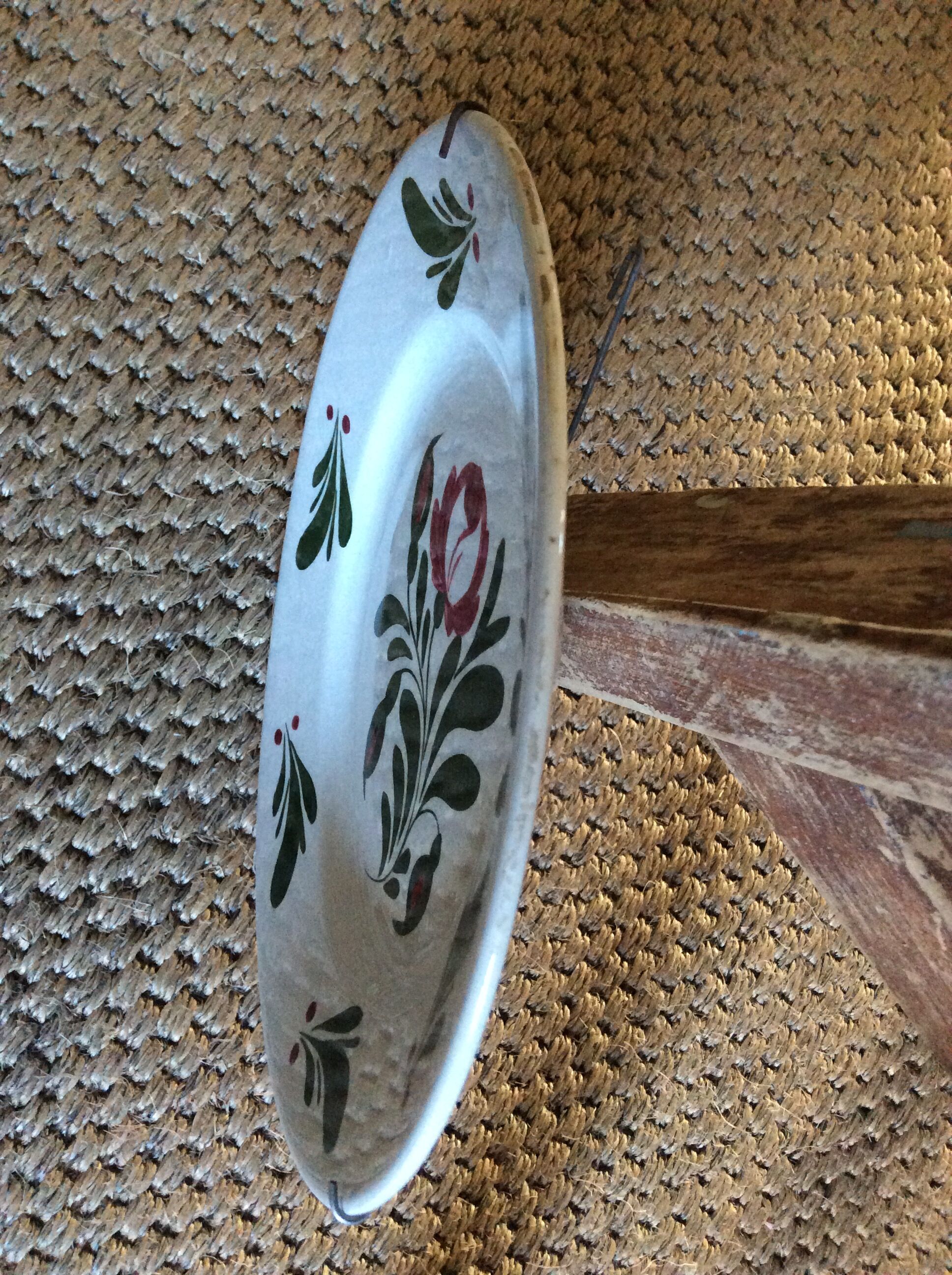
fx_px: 1177
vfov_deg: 56.9
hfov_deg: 44.1
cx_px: 476
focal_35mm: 32
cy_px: 638
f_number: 2.4
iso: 250
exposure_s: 1/25
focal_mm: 3.3
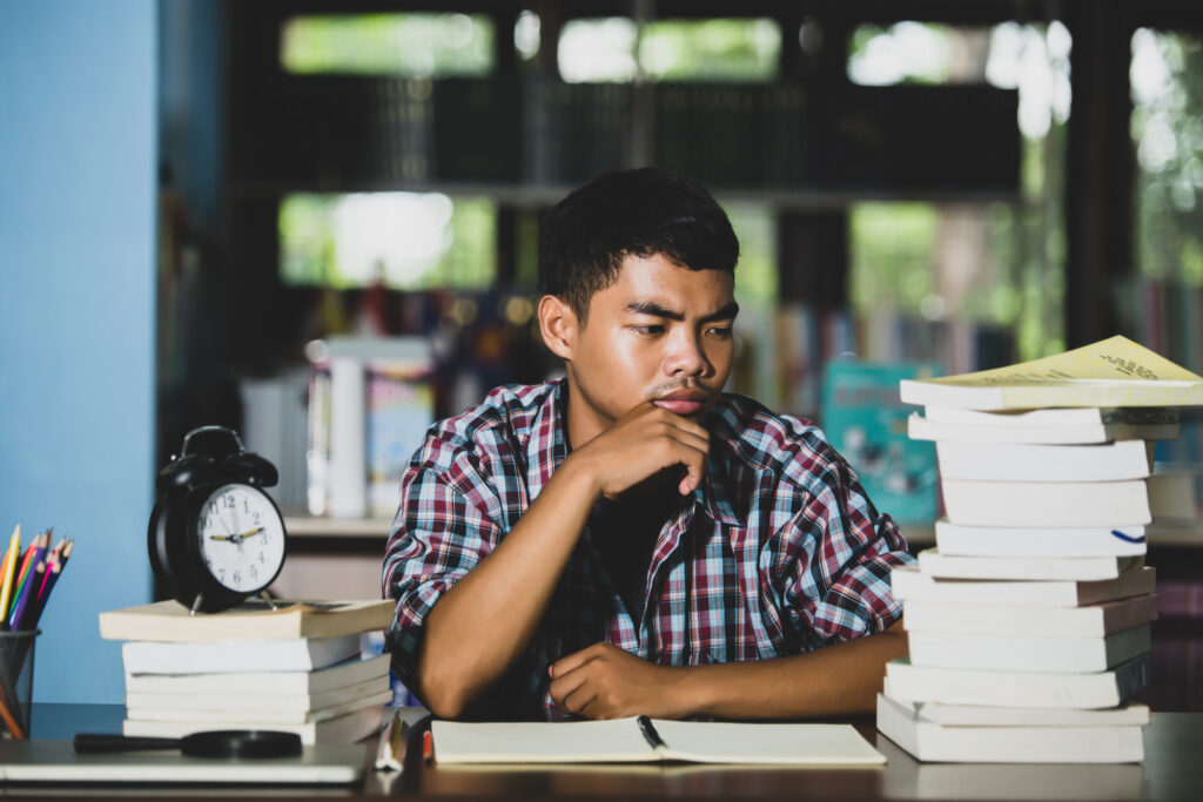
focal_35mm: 116
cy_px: 401
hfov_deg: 17.6
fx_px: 3877
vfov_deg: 11.8
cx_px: 602
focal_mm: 116
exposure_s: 1/160
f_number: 2.8
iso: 400
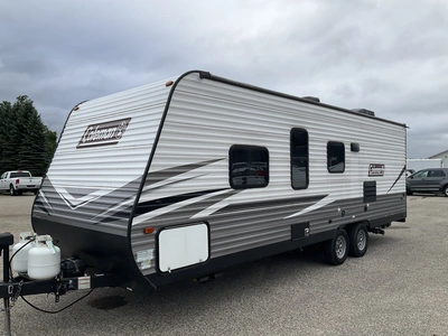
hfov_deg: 61.7
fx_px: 375
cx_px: 224
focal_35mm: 29
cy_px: 168
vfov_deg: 48.2
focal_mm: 3
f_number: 1.8
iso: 25
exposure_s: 1/627
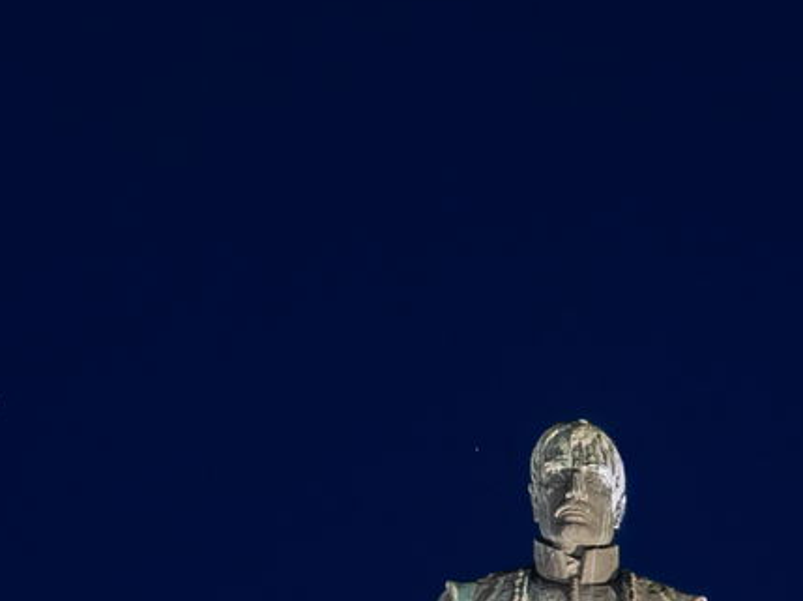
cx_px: 1759
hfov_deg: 8.3
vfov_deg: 6.5
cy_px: 1005
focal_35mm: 224
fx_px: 5192
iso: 200
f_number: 5
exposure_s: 4
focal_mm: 25
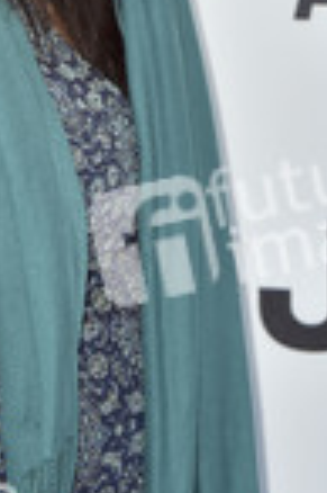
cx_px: -42
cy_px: 57
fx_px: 5244
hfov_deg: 3.6
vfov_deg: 5.4
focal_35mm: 384
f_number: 6.3
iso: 500
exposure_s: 1/320
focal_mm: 140
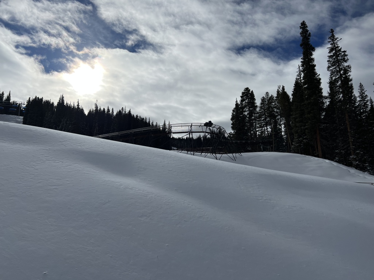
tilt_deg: +12.9
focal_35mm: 26
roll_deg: -0.8
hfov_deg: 67.3
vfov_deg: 53.1
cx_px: 187
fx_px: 281
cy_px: 140
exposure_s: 1/16393
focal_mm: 5.7
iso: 40
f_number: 1.5
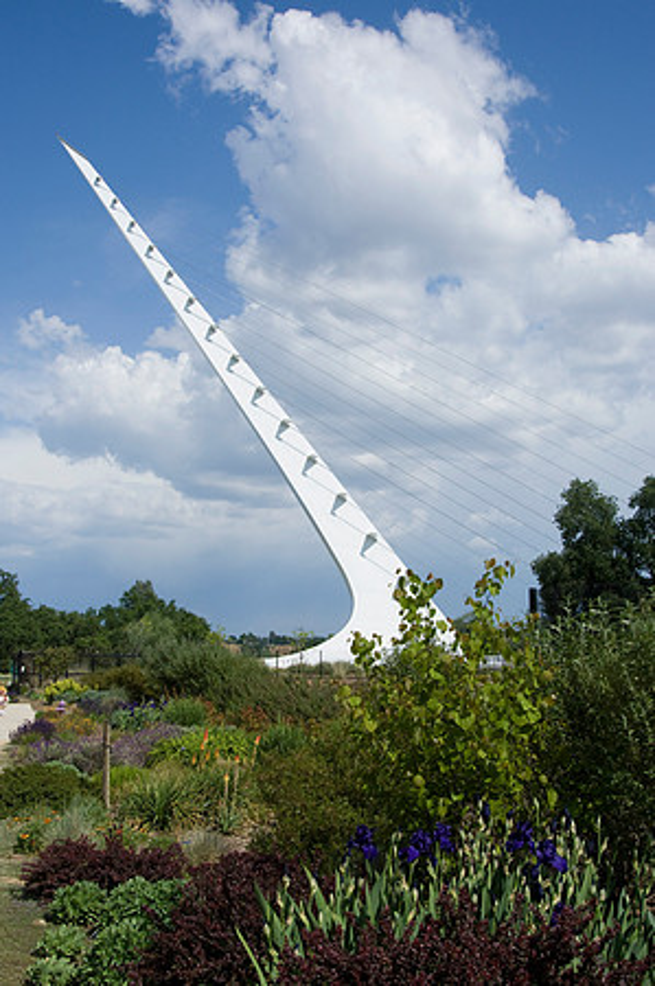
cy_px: 493
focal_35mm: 36
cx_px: 328
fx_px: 985
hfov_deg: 36.8
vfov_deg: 53.2
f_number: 10
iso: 200
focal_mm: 24
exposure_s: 1/400
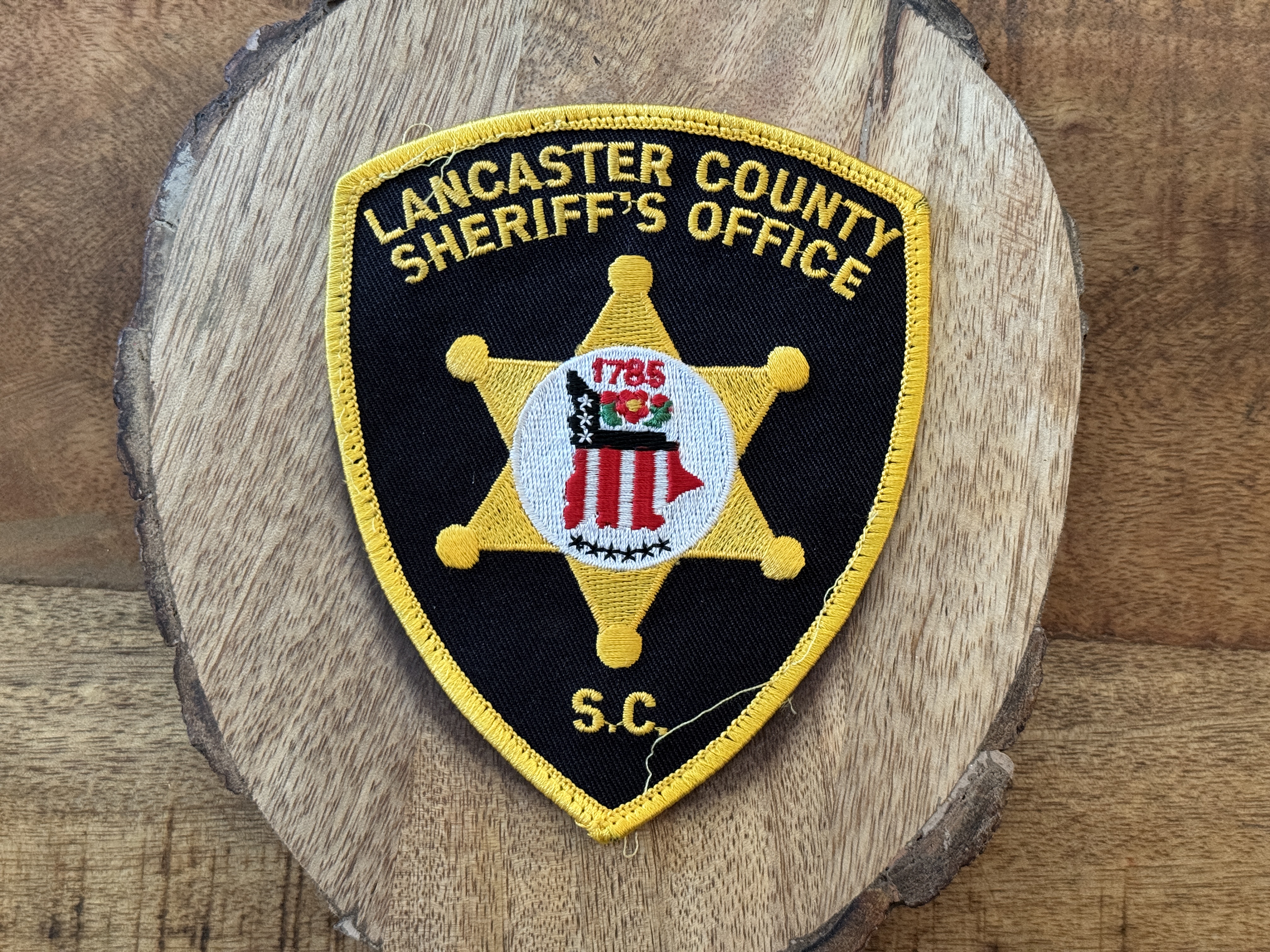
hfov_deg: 39.7
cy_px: 476
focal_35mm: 48
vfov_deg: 30.3
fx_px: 1761
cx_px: 635
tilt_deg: -86.3
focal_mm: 6.76
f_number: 1.78
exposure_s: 1/40
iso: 320
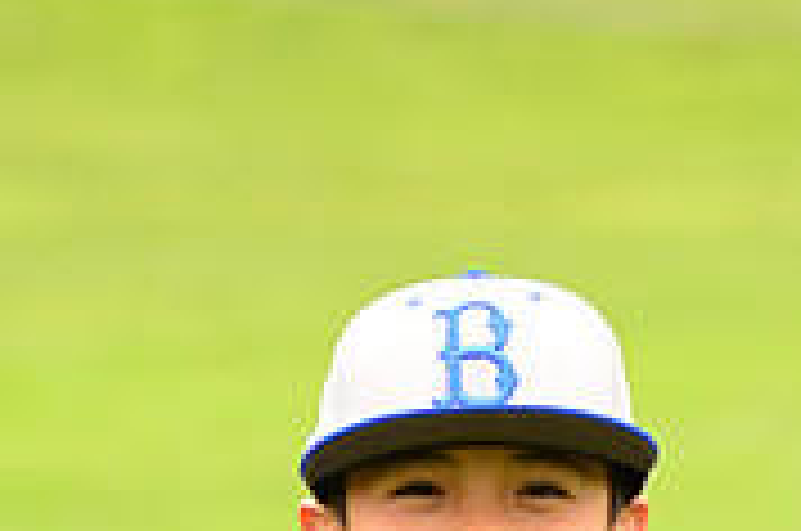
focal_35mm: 441
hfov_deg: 4.7
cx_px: 549
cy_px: 677
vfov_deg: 3.1
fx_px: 9795
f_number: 5
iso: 160
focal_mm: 135
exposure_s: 1/250
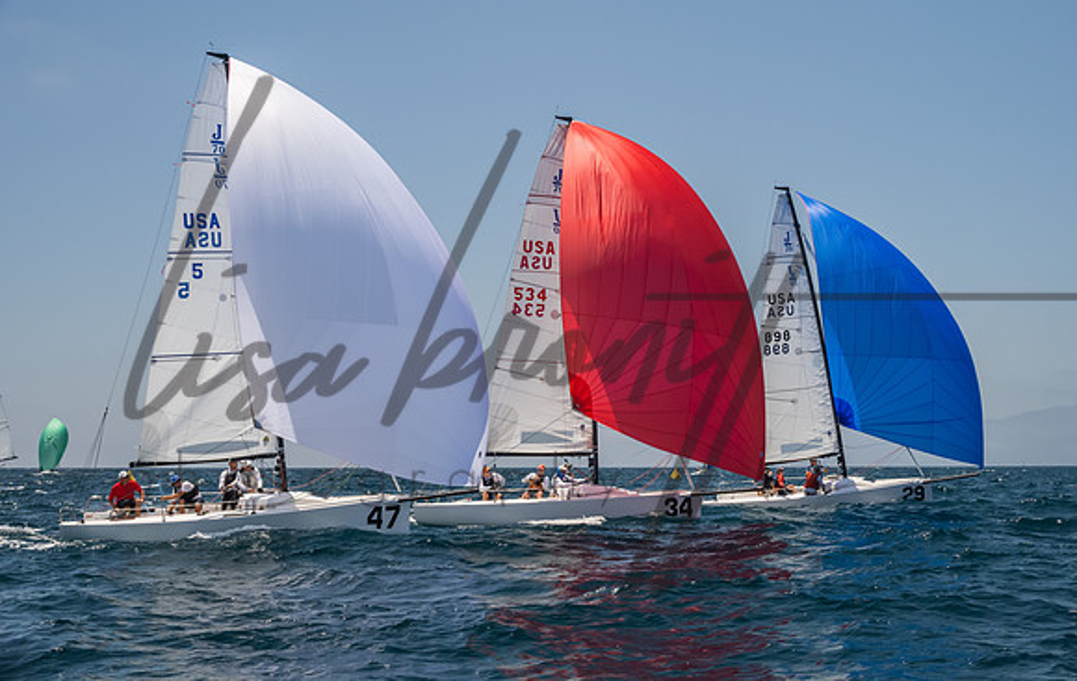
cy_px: 326
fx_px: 1508
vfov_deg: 25.5
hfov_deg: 39.3
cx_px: 552
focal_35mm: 51
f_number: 9
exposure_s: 1/640
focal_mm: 44
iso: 640
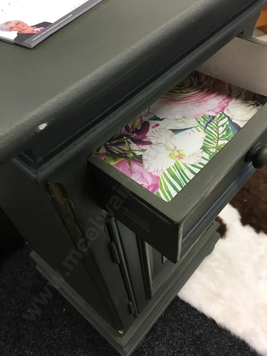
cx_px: 134
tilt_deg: -50.1
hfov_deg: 48.2
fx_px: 298
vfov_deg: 61.7
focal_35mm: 29
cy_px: 178
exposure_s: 1/17
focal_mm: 4.15
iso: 50
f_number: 2.2
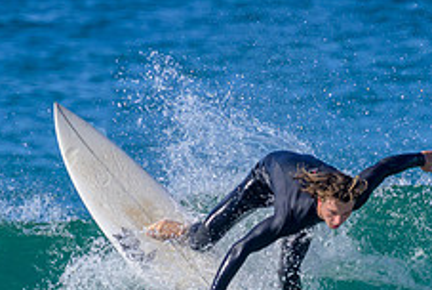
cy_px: 321
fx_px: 23610
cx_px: 289
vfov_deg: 0.7
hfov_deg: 1.0
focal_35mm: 1965
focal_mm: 560
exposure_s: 1/2000
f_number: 8
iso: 640
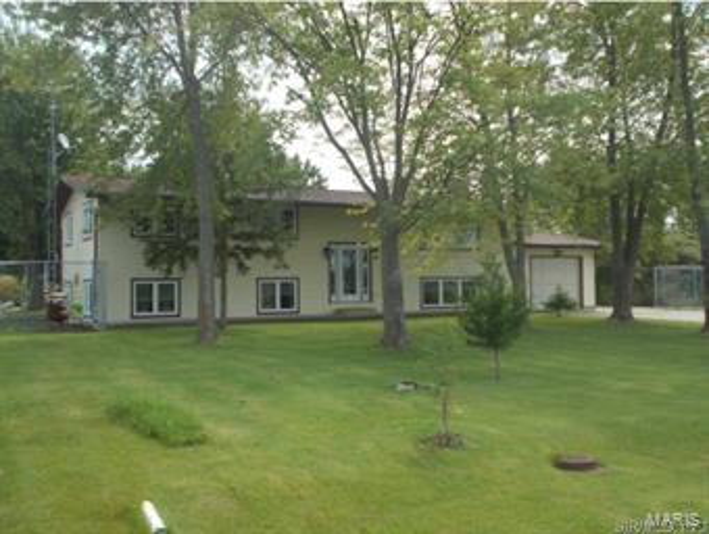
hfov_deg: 47.8
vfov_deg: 36.9
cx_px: 354
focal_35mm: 39
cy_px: 267
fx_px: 800
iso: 80
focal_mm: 6.9
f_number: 3.9
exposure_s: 1/400
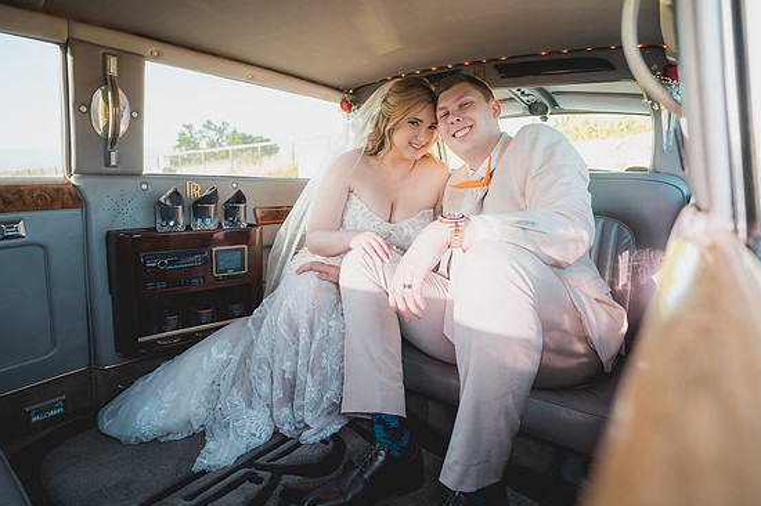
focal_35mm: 19
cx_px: 400
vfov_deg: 64.5
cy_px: 245
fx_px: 401
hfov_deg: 86.9
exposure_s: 1/40
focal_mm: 18
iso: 125
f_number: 2.8
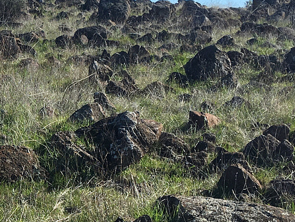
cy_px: 174
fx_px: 819
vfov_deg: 15.3
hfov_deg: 18.7
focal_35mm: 96
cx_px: -104
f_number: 2.2
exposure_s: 1/1350
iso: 25
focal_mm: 4.15
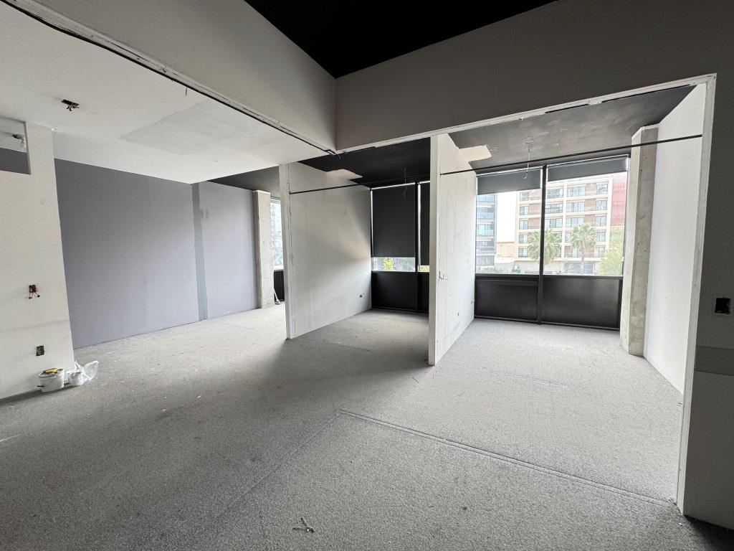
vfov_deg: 85.7
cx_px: 367
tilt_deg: -4.0
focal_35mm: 14
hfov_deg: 102.1
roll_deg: +0.9
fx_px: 297
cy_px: 276
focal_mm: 2.22
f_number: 2.2
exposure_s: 1/99
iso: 100
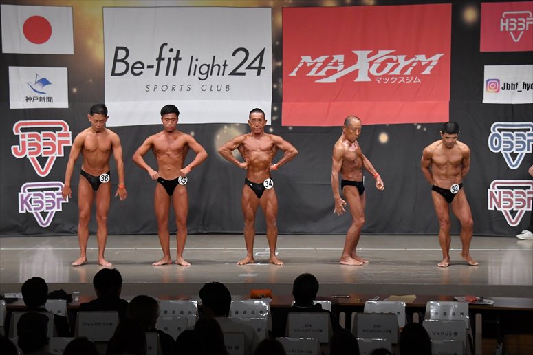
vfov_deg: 12.7
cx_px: 266
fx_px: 1598
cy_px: 178
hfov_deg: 18.9
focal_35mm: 108
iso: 5000
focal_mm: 72
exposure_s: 1/400
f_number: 5.6
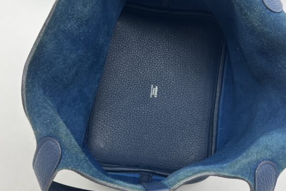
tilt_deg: -44.9
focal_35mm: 46
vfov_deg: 29.2
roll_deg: -8.3
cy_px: 88
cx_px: 133
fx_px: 365
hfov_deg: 42.7
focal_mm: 5.7
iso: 32
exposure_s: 1/100
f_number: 1.5
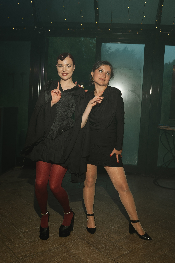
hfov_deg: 36.9
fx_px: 262
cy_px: 132
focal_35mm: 36
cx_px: 88
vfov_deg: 53.1
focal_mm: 24
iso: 80
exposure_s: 1/40
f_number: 4.5
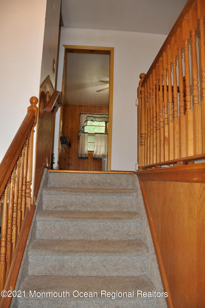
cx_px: 102
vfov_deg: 67.4
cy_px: 154
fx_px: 231
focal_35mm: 27
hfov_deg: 47.8
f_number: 3.5
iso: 800
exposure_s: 1/60
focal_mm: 18
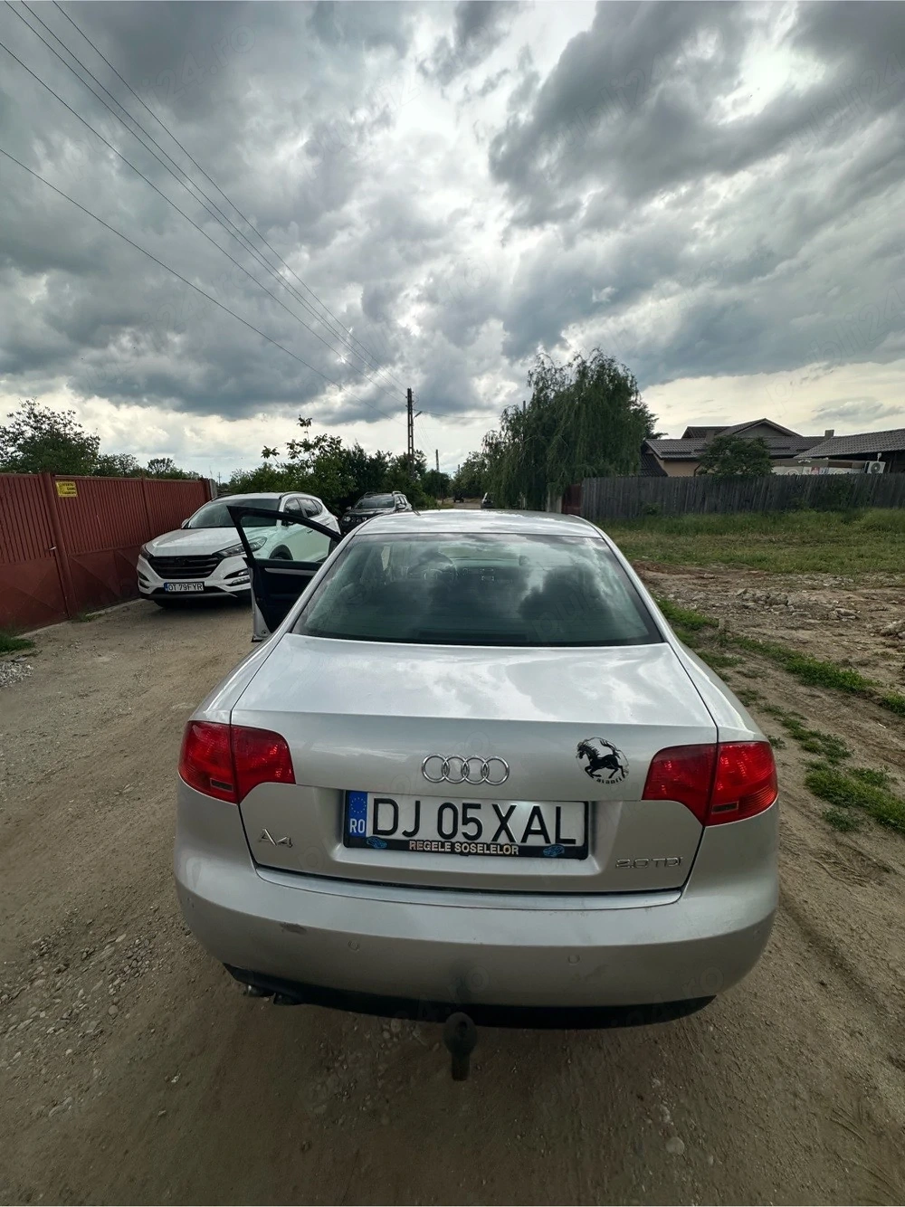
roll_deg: +1.6
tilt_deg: -13.5
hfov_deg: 85.7
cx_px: 452
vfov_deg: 102.1
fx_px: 488
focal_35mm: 14
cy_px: 604
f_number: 2.2
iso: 40
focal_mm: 2.22
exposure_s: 1/1195
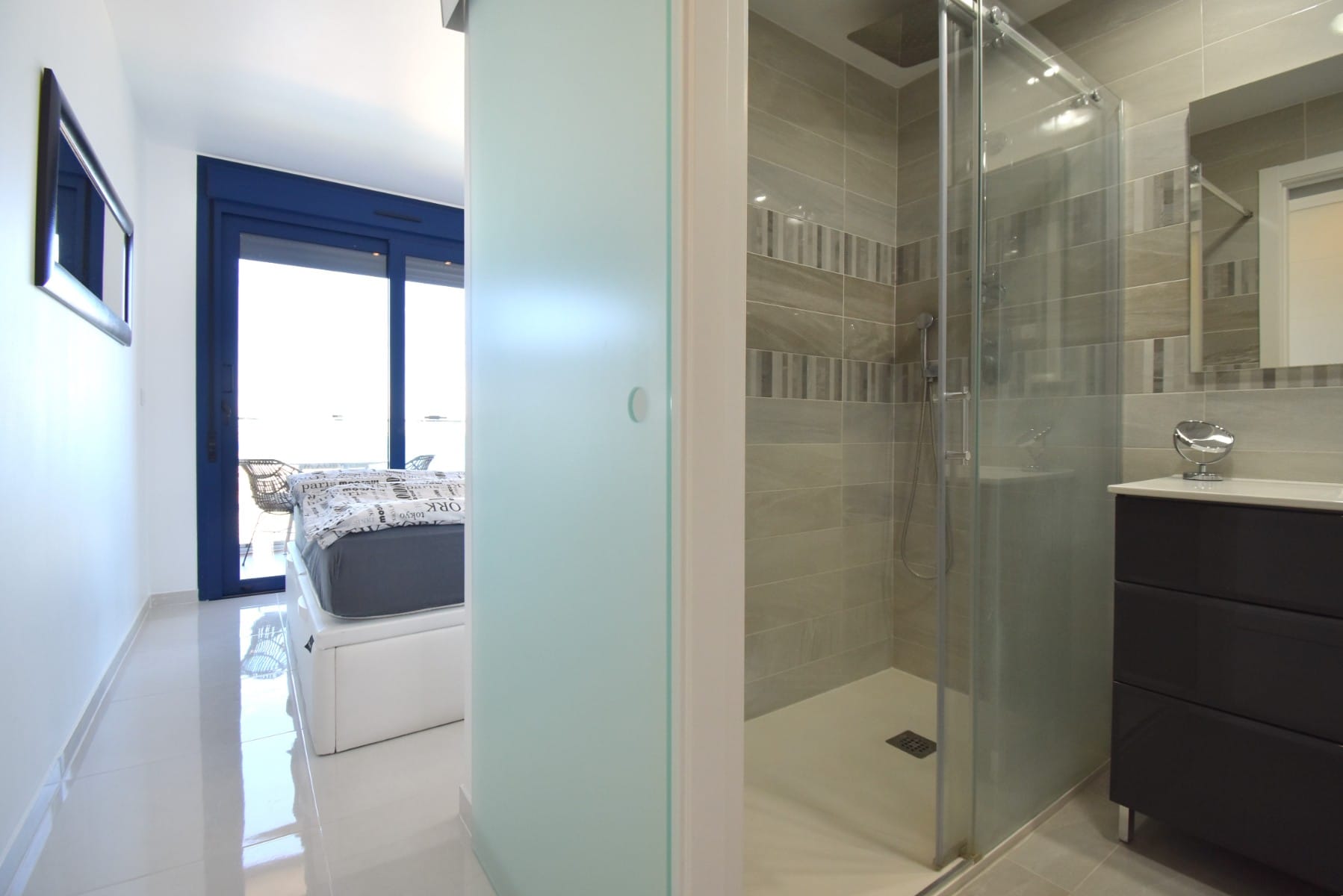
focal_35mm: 15
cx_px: 672
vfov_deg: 77.4
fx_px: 560
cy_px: 448
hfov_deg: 100.4
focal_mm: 10
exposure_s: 1/125
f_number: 5.6
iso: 400
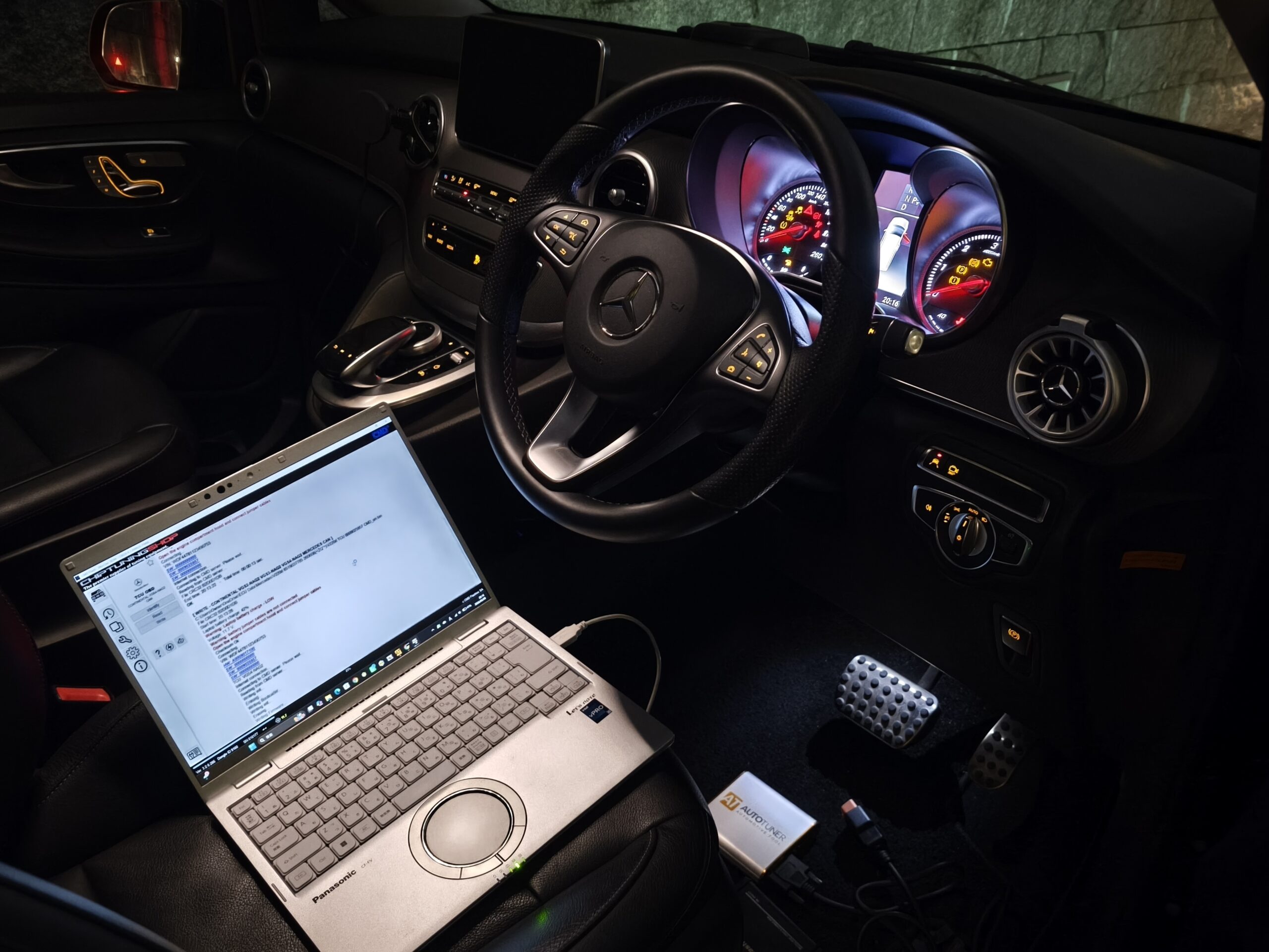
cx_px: 634
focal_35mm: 29
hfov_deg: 61.7
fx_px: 1063
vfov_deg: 48.2
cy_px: 476
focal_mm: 6.57
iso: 5000
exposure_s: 1/10
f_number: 1.6
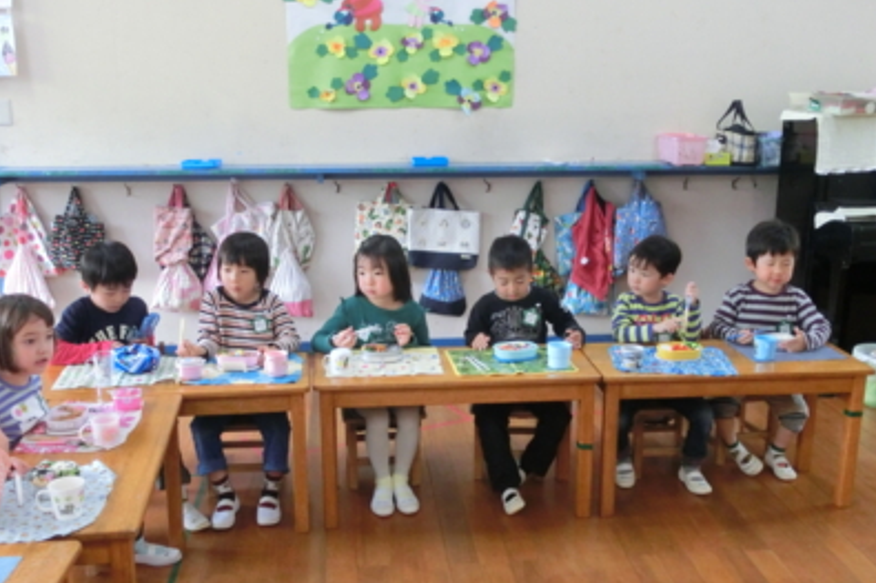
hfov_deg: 48.5
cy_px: 301
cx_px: 435
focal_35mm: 40
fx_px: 973
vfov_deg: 33.4
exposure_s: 1/125
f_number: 3.9
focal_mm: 6.67
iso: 500
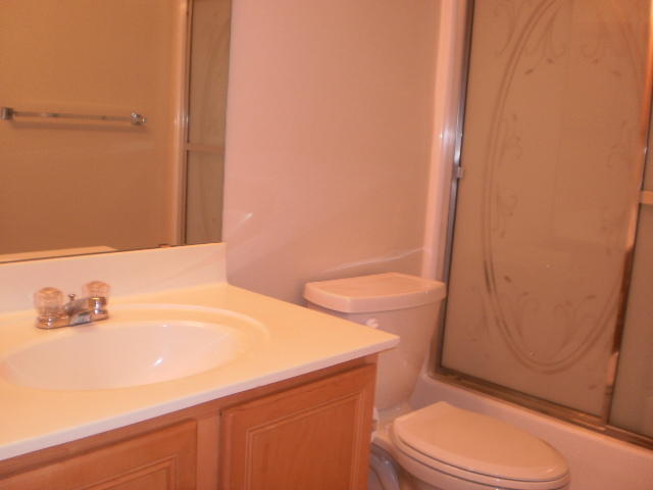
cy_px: 245
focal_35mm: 36
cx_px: 326
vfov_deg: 39.7
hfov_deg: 51.4
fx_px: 679
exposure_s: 1/30
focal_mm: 6.3
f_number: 3.1
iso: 125
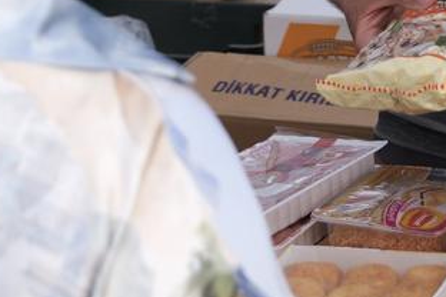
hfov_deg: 12.0
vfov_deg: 8.0
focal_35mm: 169
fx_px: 2094
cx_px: 449
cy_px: -150
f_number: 4
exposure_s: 1/1000
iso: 320
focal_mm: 44
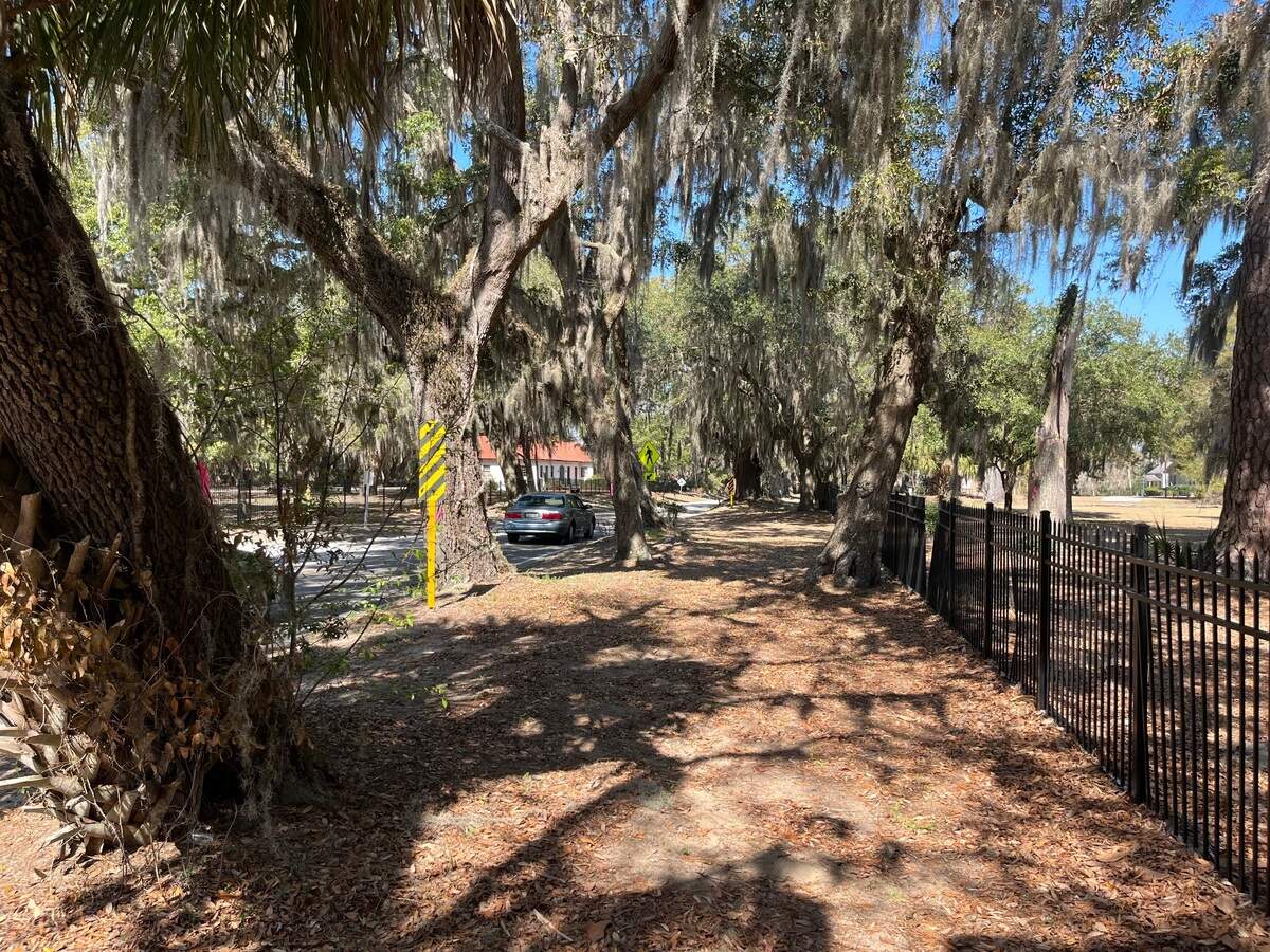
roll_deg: -0.2
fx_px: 954
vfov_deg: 53.1
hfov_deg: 67.3
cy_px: 476
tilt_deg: -0.3
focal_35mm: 26
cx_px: 635
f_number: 1.6
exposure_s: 1/718
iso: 50
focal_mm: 5.1
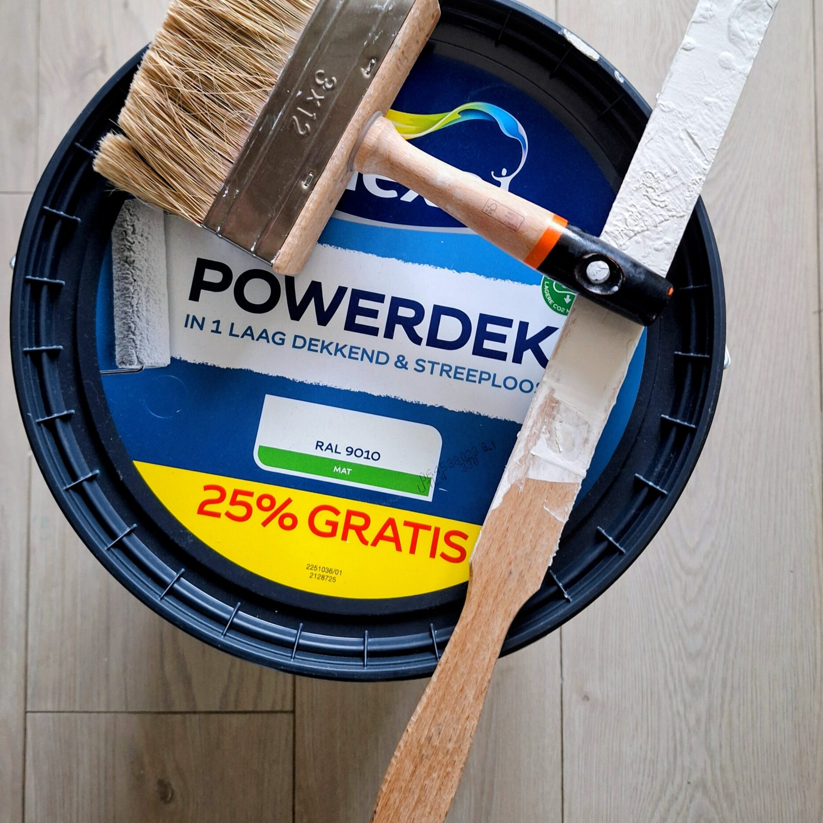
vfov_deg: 56.9
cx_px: 402
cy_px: 332
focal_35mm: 28
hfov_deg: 57.3
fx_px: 753
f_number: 1.8
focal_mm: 5.54
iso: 320
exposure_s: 1/25
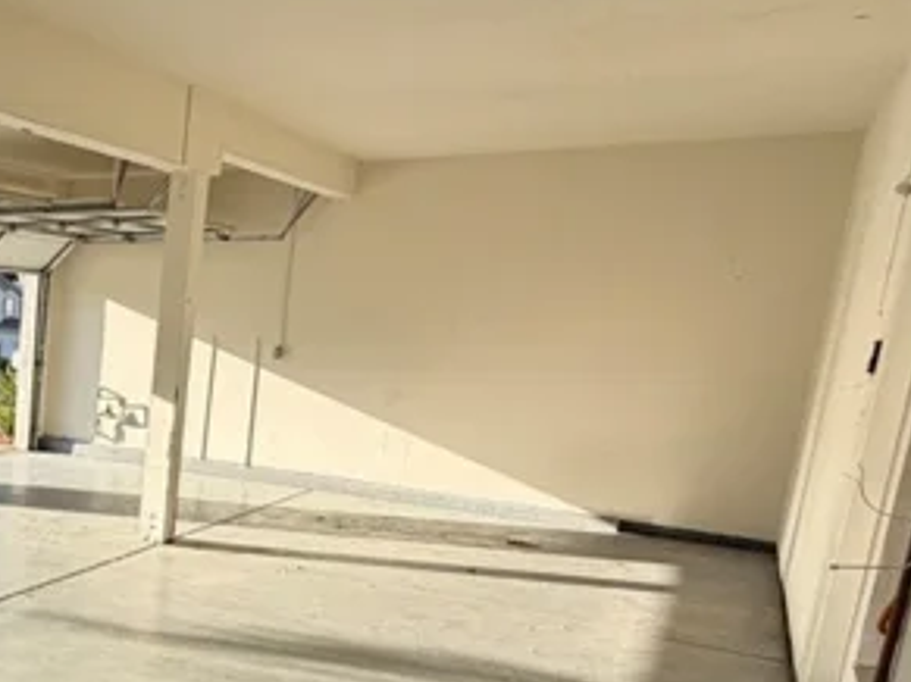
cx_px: -95
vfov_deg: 38.9
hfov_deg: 41.0
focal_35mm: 36
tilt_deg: -12.2
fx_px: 947
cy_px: 482
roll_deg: -1.8
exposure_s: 1/502
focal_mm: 2.22
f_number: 2.2
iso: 40
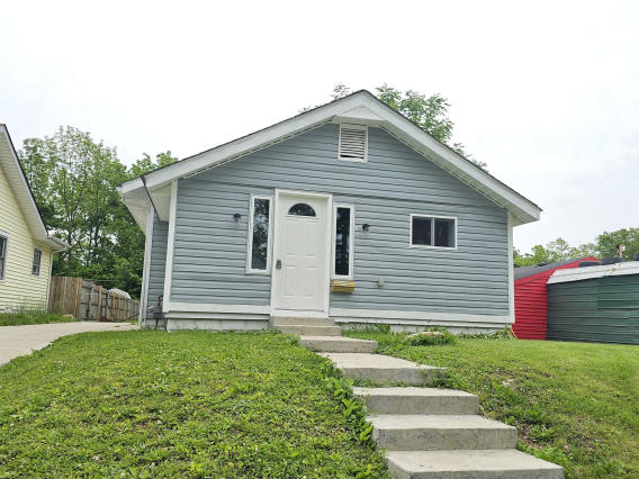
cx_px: 321
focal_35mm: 27
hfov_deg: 65.3
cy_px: 253
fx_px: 498
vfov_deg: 51.3
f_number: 1.7
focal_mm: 6.3
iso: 16
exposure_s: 1/533
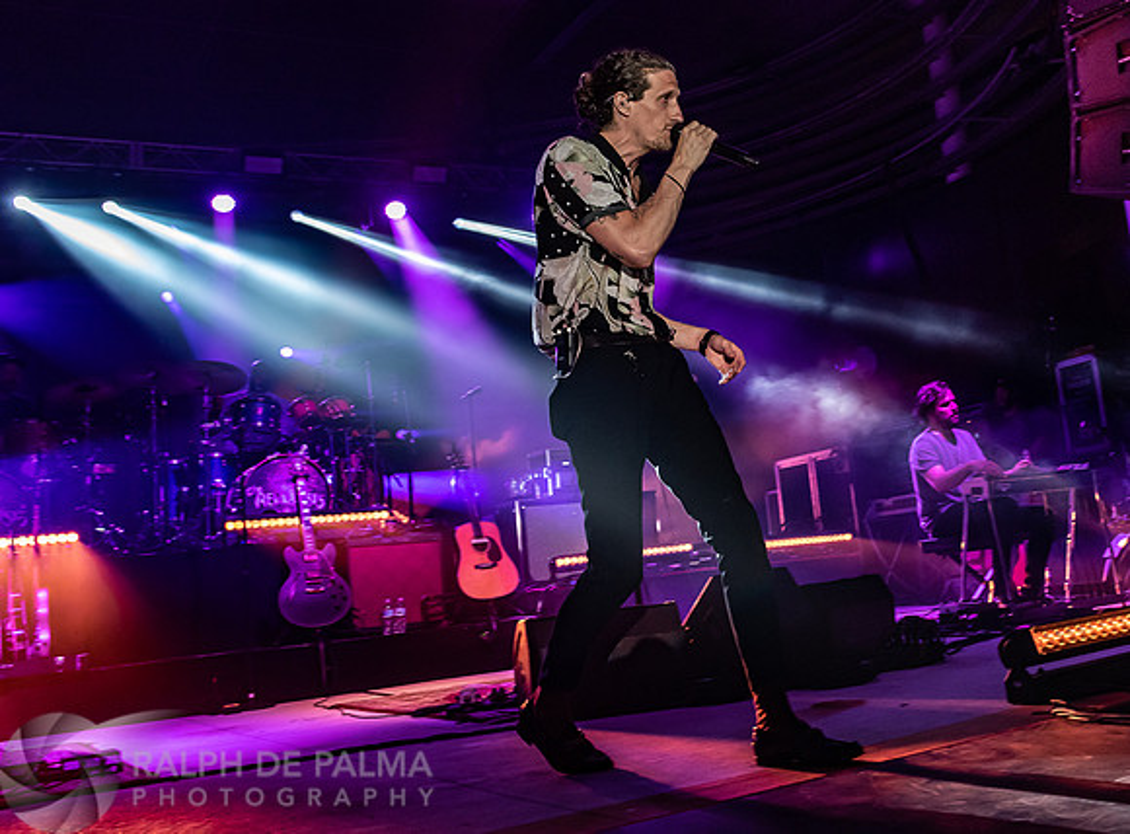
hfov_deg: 45.7
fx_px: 1323
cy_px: 321
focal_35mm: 41
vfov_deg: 34.8
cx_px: 728
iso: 1600
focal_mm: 31
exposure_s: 1/160
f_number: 8
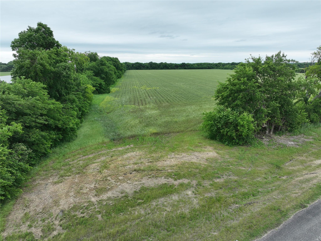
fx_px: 222
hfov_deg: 71.6
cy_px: 120
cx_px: 160
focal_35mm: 24
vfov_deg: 56.8
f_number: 2.8
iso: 200
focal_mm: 12.29
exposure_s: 1/640
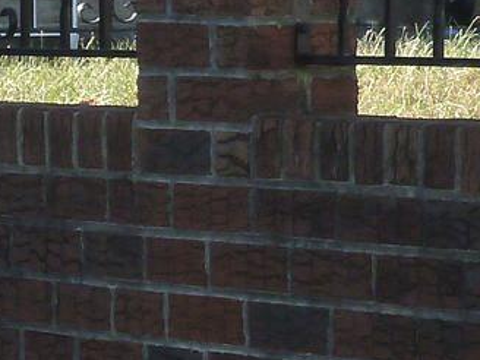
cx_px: -830
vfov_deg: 4.1
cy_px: -290
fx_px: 4936
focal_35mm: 356
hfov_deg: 5.3
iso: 160
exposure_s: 1/320
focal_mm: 10.2
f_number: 4
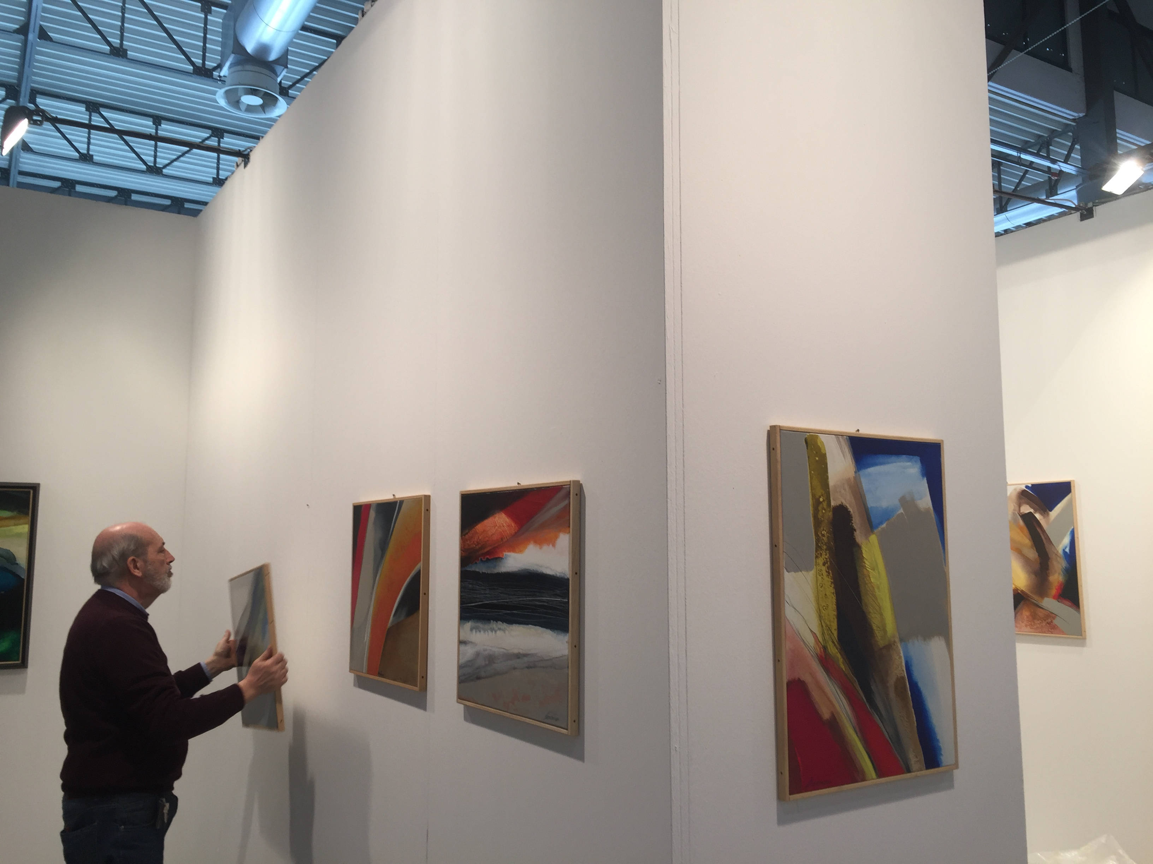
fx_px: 966
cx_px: 576
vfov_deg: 48.2
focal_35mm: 29
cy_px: 432
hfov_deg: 61.7
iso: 32
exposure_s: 1/50
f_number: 2.2
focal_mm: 4.15
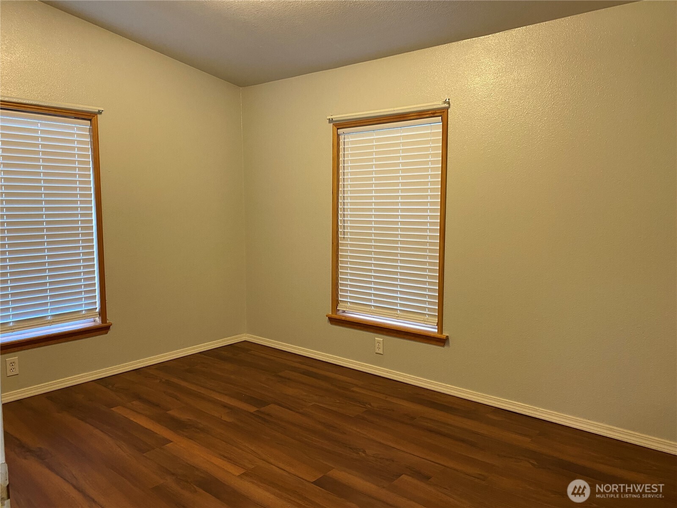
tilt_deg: -6.6
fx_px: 508
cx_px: 338
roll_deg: -0.2
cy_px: 254
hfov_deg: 67.3
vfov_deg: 53.1
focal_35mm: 26
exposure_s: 1/60
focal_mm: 4.25
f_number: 1.8
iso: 250
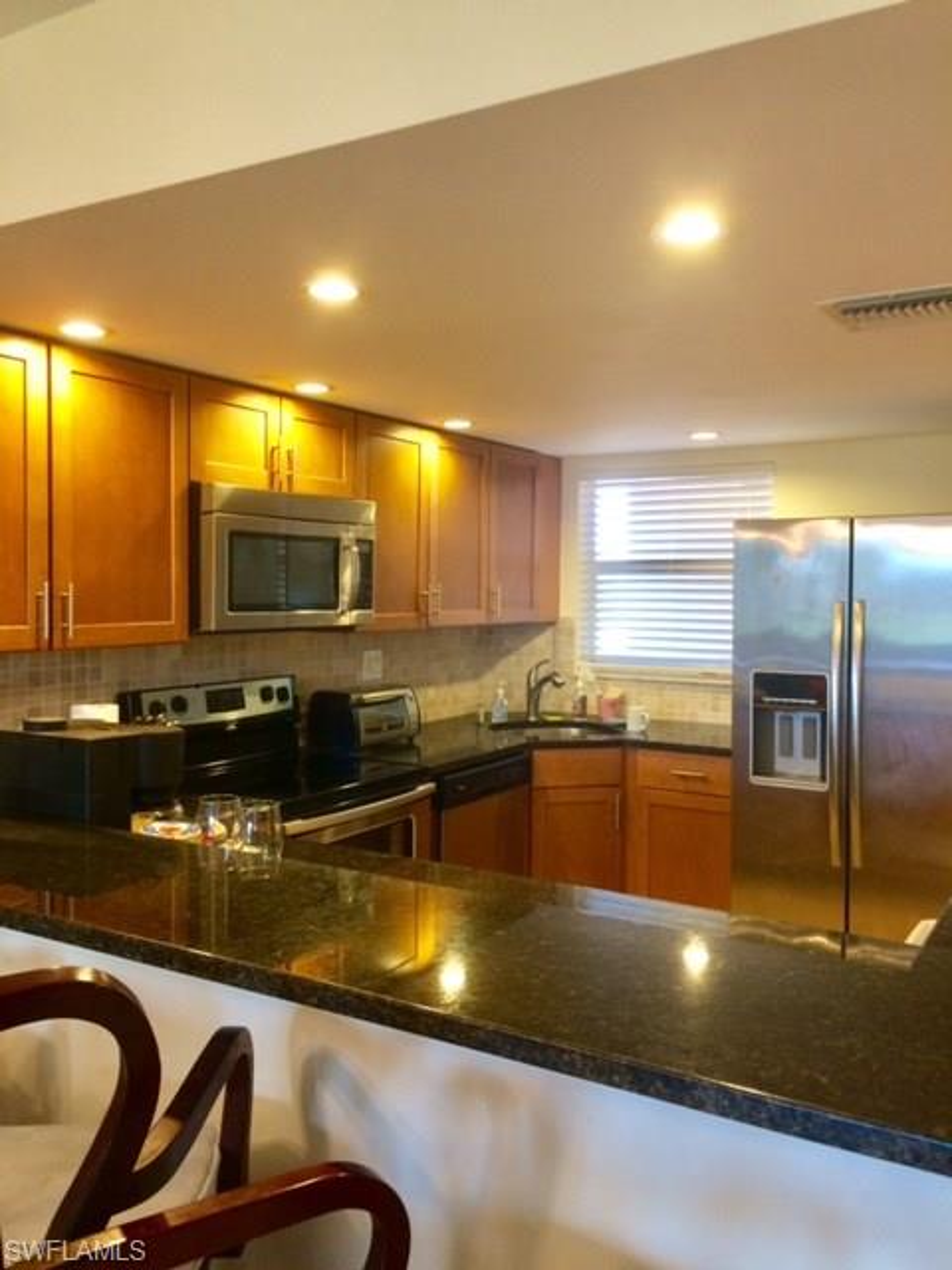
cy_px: 635
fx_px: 1063
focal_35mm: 29
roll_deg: +0.2
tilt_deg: -3.5
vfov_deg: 61.7
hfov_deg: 48.2
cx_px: 476
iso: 125
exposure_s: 1/30
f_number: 2.2
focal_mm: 4.15
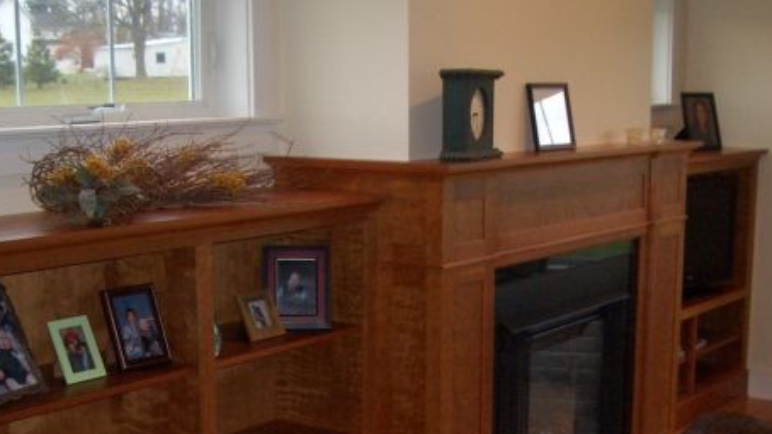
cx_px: 359
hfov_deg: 33.3
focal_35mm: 63
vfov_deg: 18.8
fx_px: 1289
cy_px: 378
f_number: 2.8
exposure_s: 1/60
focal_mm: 6.8
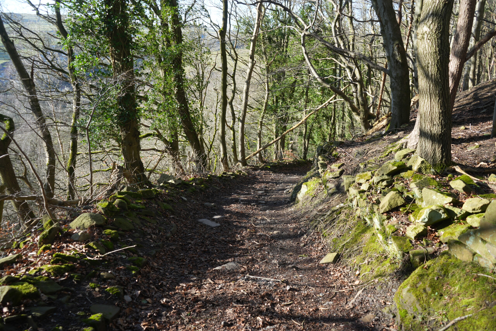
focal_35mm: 28
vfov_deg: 46.4
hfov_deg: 65.5
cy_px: 166
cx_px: 248
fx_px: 386
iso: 100
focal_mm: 28
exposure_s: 1/160
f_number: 4
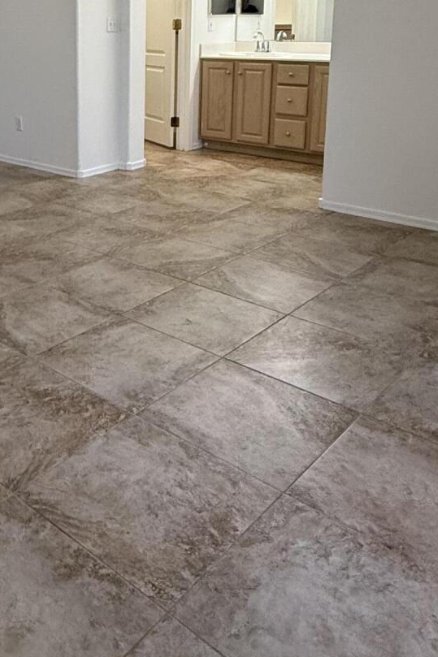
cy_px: 156
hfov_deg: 35.0
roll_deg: +0.7
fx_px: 657
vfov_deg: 50.7
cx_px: 54
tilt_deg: -10.4
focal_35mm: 36
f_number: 2.2
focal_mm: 2.22
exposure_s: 1/120
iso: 250
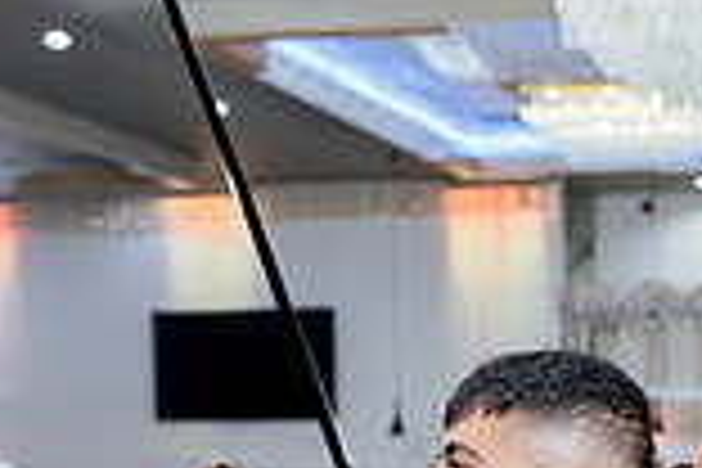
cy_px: 740
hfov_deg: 18.8
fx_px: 2028
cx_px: 796
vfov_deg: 12.4
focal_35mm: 104
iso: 800
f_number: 2.8
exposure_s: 1/160
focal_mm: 28
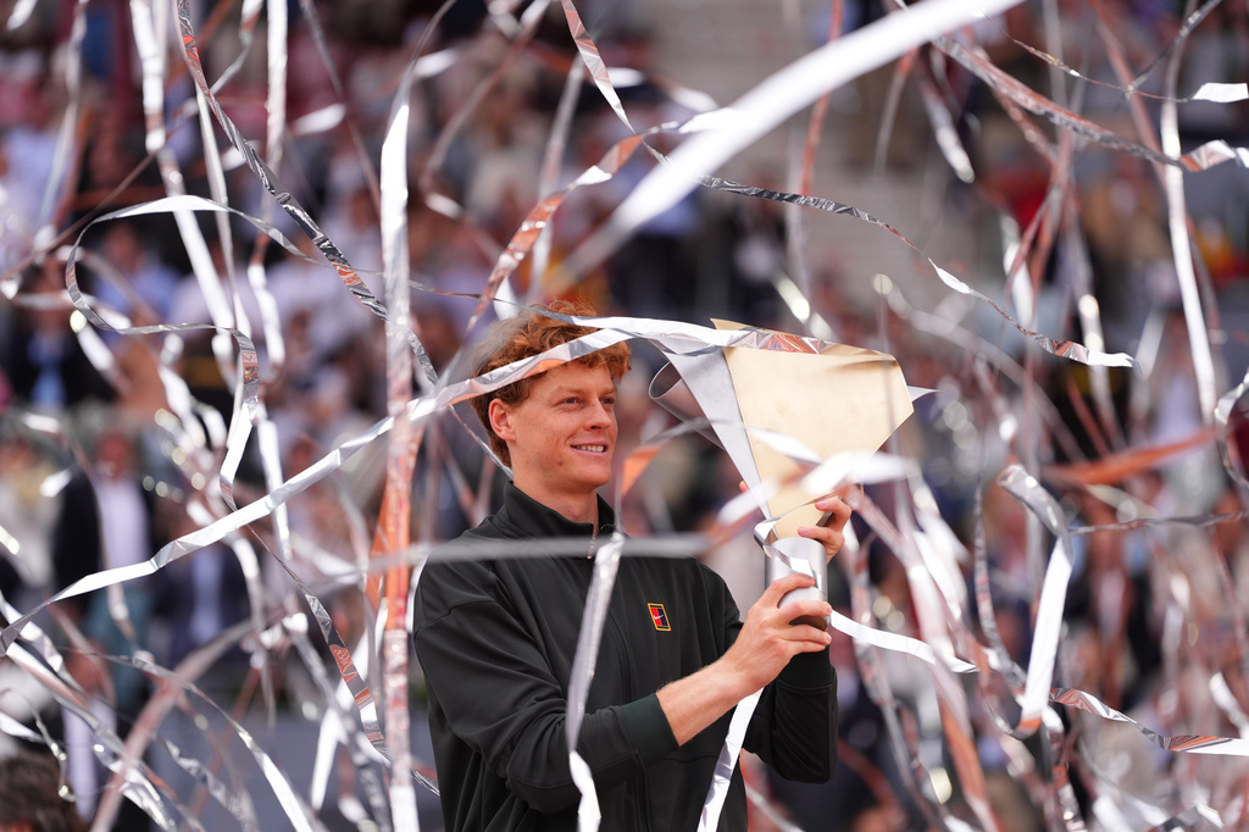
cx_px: 624
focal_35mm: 200
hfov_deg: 10.3
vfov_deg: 6.9
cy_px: 416
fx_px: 6936
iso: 800
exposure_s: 1/4000
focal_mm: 200
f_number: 2.8
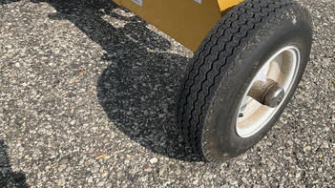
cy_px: 48
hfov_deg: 55.3
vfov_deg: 32.2
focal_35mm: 36
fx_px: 320
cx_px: 177
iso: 25
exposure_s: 1/1534
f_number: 1.8
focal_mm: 3
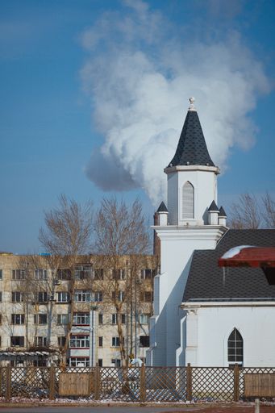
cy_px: 206
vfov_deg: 16.1
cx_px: 138
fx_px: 1462
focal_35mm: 128
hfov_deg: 10.7
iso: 125
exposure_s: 1/4000
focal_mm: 85
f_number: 4
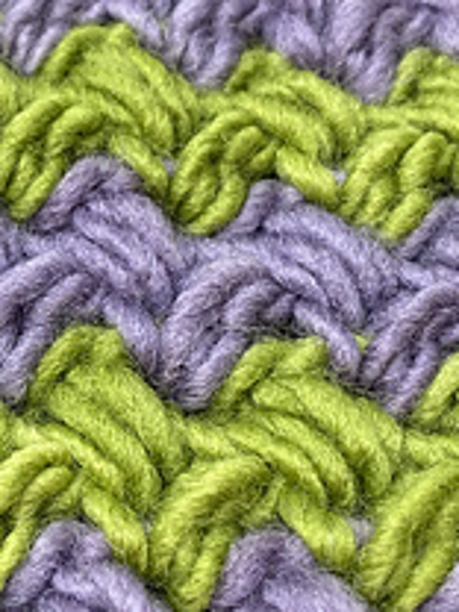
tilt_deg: -57.8
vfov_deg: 24.4
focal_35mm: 80
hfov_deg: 18.0
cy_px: 280
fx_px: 1414
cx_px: 6
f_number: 1.8
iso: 80
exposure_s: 1/120
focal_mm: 4.25
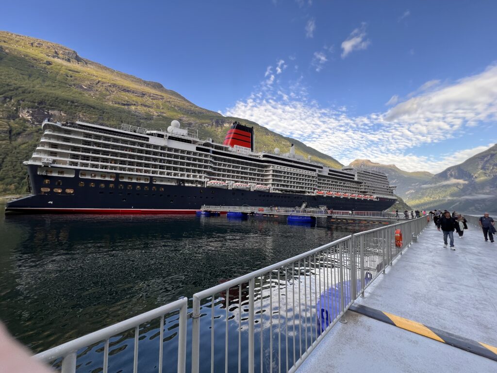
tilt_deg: +4.1
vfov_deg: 89.9
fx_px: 187
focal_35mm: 13
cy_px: 186
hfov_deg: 106.2
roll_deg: -1.0
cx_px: 248
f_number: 1.8
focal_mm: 1.57
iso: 32
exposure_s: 1/138
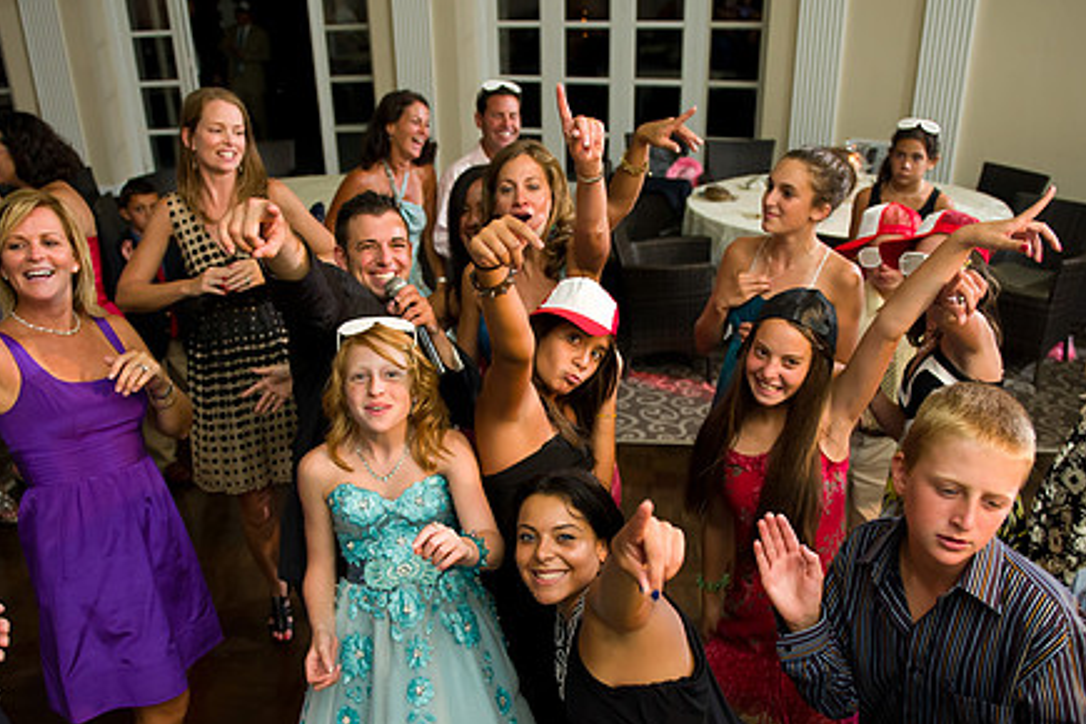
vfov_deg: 40.9
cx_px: 522
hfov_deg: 58.7
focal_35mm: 32
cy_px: 439
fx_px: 965
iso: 1600
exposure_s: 1/160
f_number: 3.2
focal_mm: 24
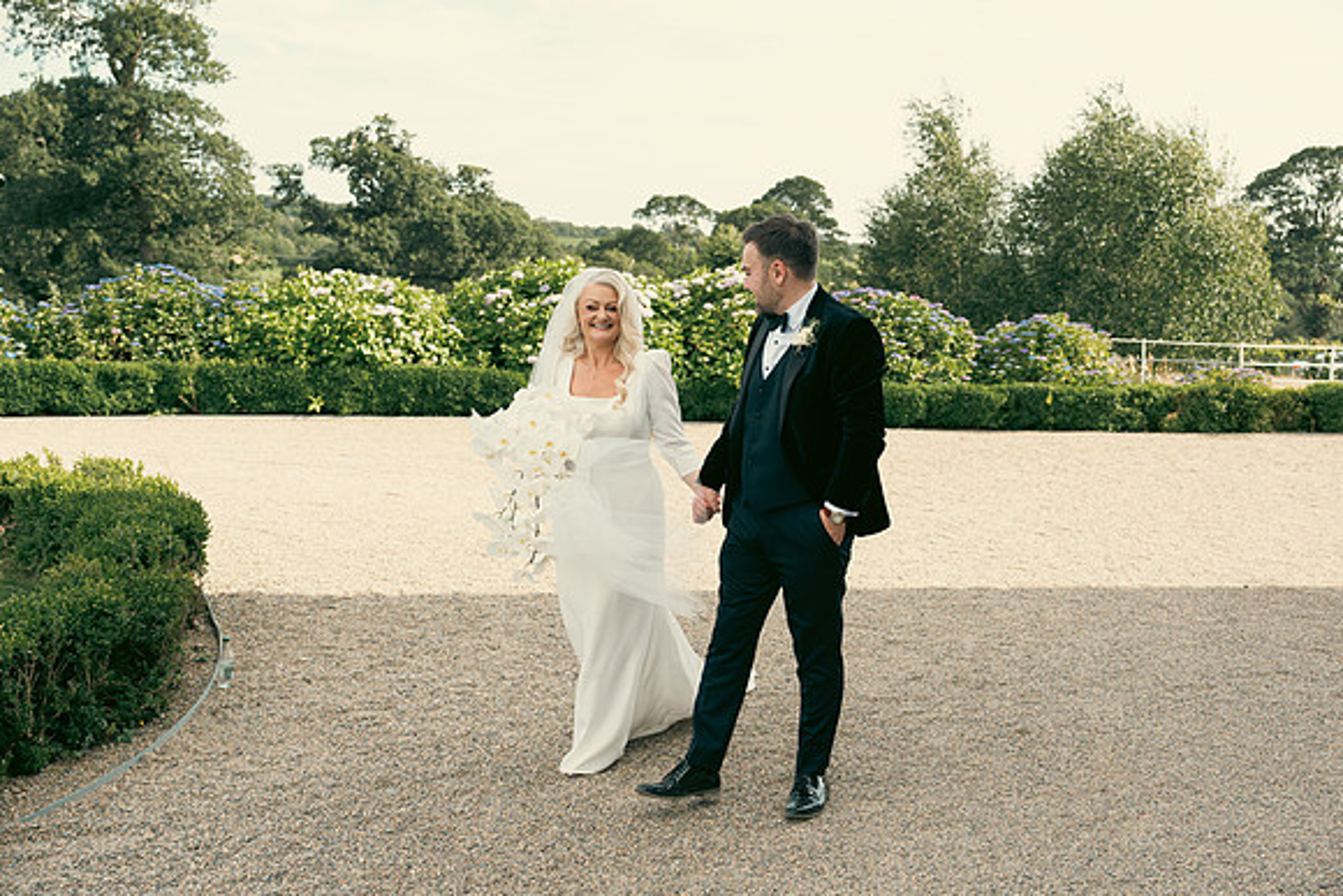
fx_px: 1381
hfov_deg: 51.9
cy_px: 448
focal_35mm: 37
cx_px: 672
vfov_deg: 36.0
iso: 125
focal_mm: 37
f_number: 3.5
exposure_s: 1/400
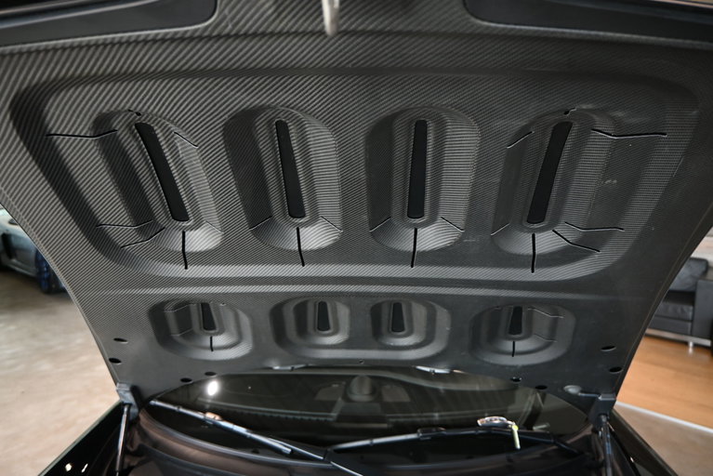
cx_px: 356
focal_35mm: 24
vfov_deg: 53.2
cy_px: 238
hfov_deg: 73.7
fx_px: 475
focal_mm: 16
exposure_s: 1/125
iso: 500
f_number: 3.5
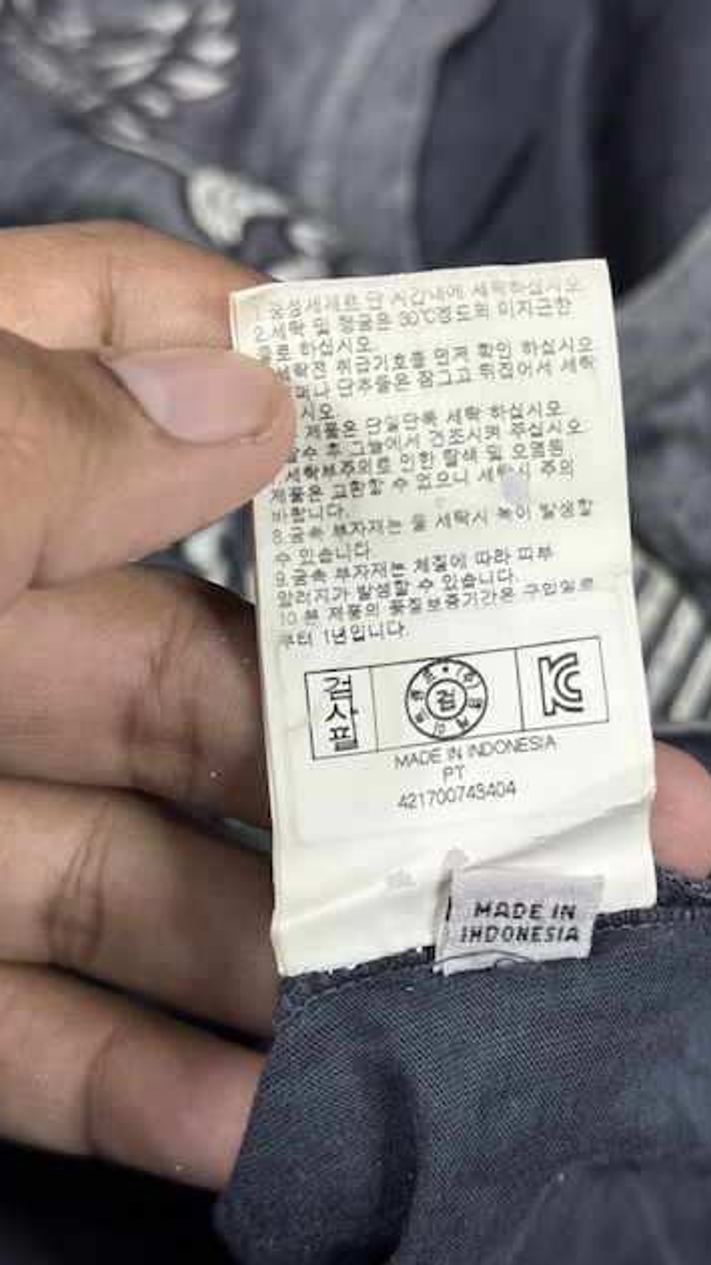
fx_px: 1776
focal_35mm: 53
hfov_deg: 22.6
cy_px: 625
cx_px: 465
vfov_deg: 39.2
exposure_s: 1/100
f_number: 1.78
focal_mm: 6.76
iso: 64
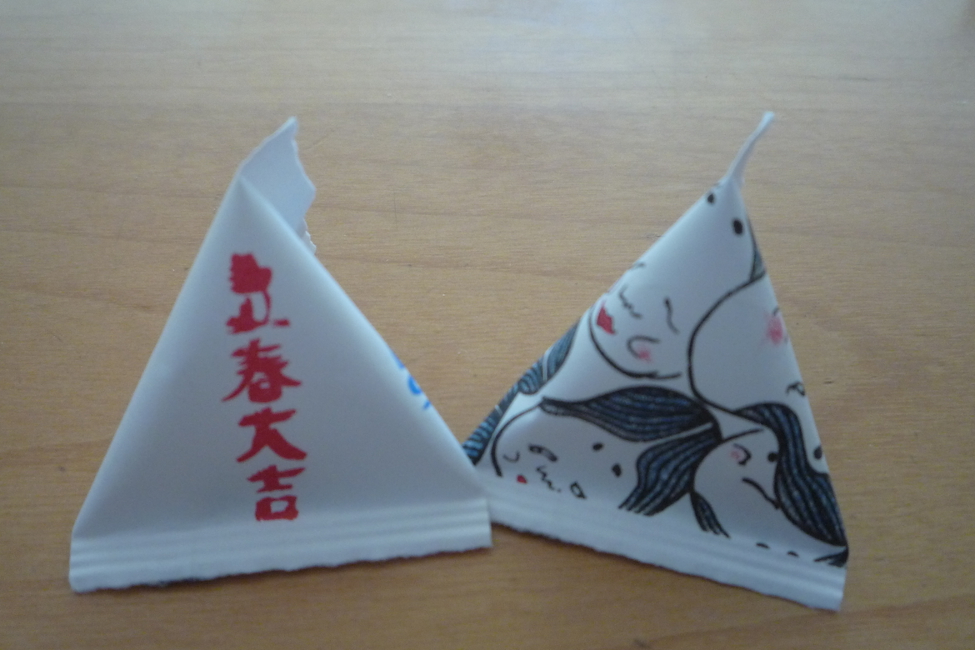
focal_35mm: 32
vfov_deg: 41.1
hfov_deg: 58.7
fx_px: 867
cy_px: 342
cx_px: 479
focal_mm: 5.2
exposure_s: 1/30
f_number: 3.3
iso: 320
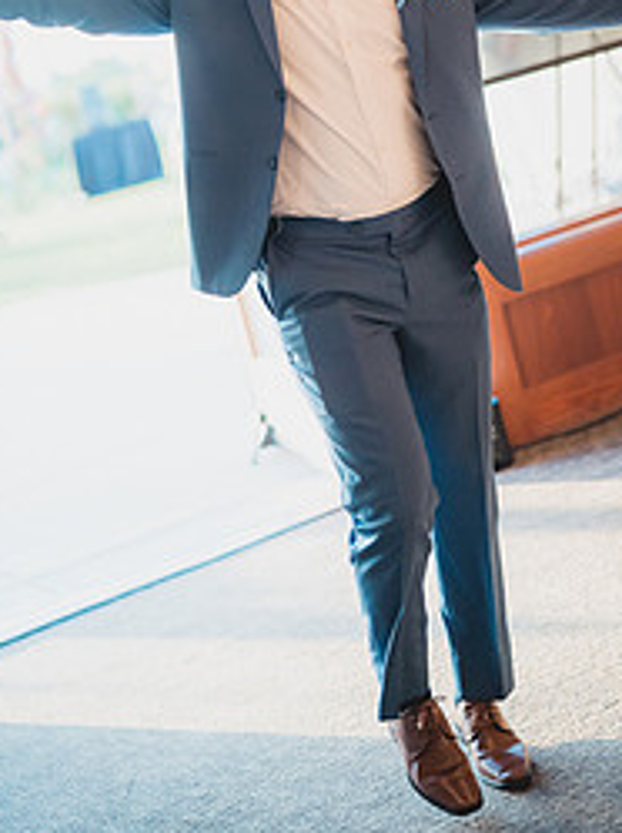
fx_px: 2090
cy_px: 97
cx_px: 318
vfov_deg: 22.1
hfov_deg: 16.9
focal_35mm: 87
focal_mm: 50
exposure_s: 1/1250
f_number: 1.4
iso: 1250
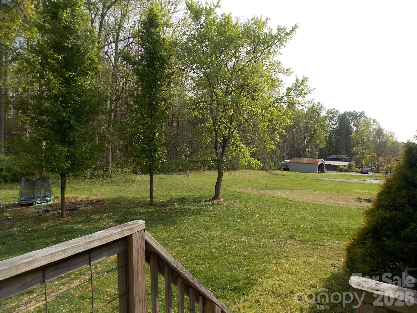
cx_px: 208
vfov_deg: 58.9
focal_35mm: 23
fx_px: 277
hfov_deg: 73.9
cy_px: 156
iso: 80
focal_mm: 4
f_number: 3.1
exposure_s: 1/640
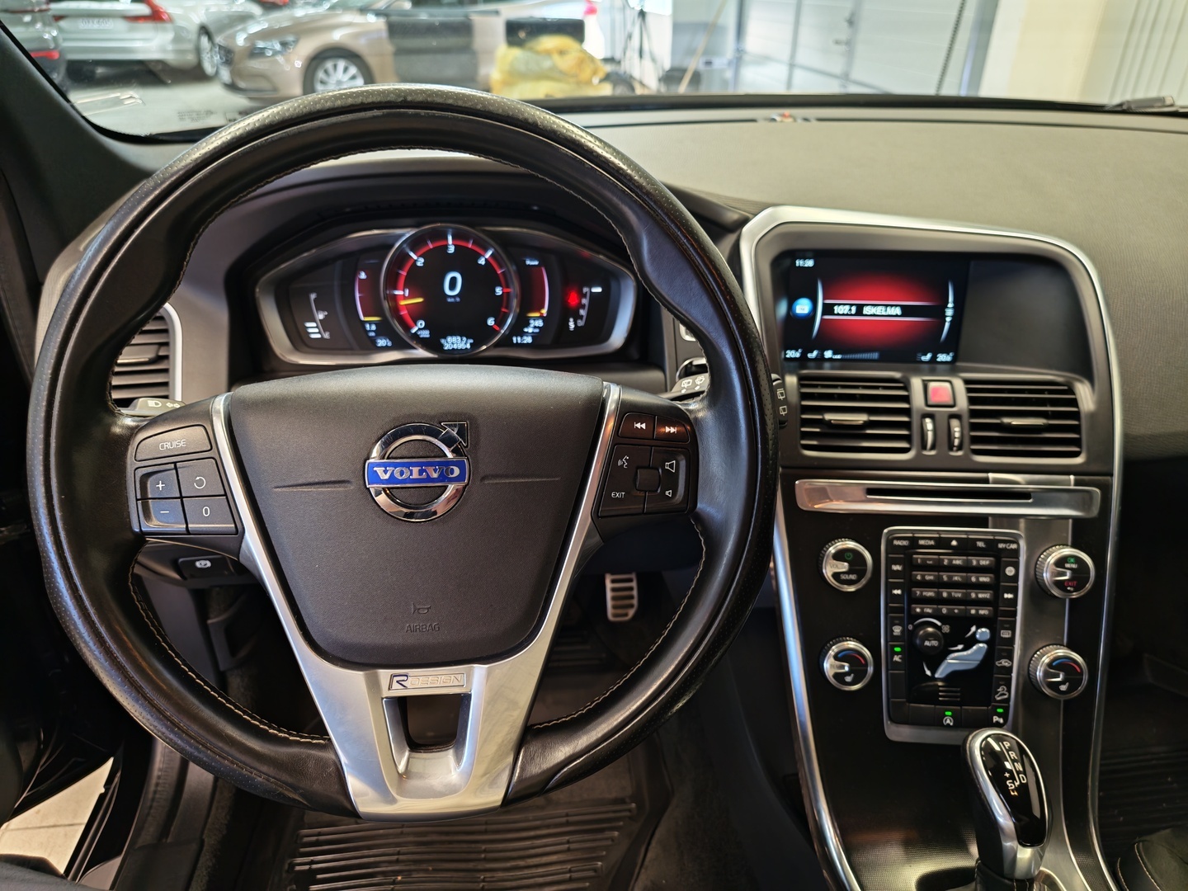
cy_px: 446
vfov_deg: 58.9
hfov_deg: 73.9
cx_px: 594
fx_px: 789
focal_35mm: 23
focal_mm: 5.4
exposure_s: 1/50
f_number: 1.6
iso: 200
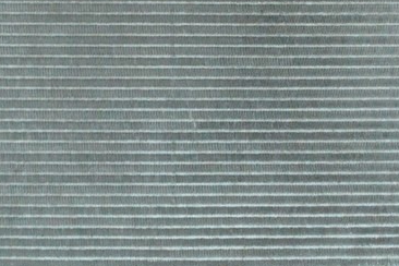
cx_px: 289
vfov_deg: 14.1
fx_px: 1068
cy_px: 25
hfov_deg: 21.0
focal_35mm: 96
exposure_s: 1/80
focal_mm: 23
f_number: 25
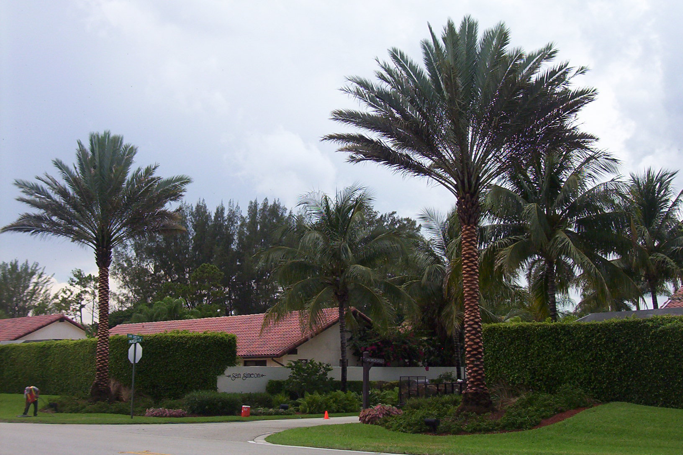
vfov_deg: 25.1
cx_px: 342
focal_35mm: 54
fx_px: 1024
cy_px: 228
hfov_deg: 36.9
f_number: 2.97
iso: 100
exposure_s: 1/782
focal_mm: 7.1
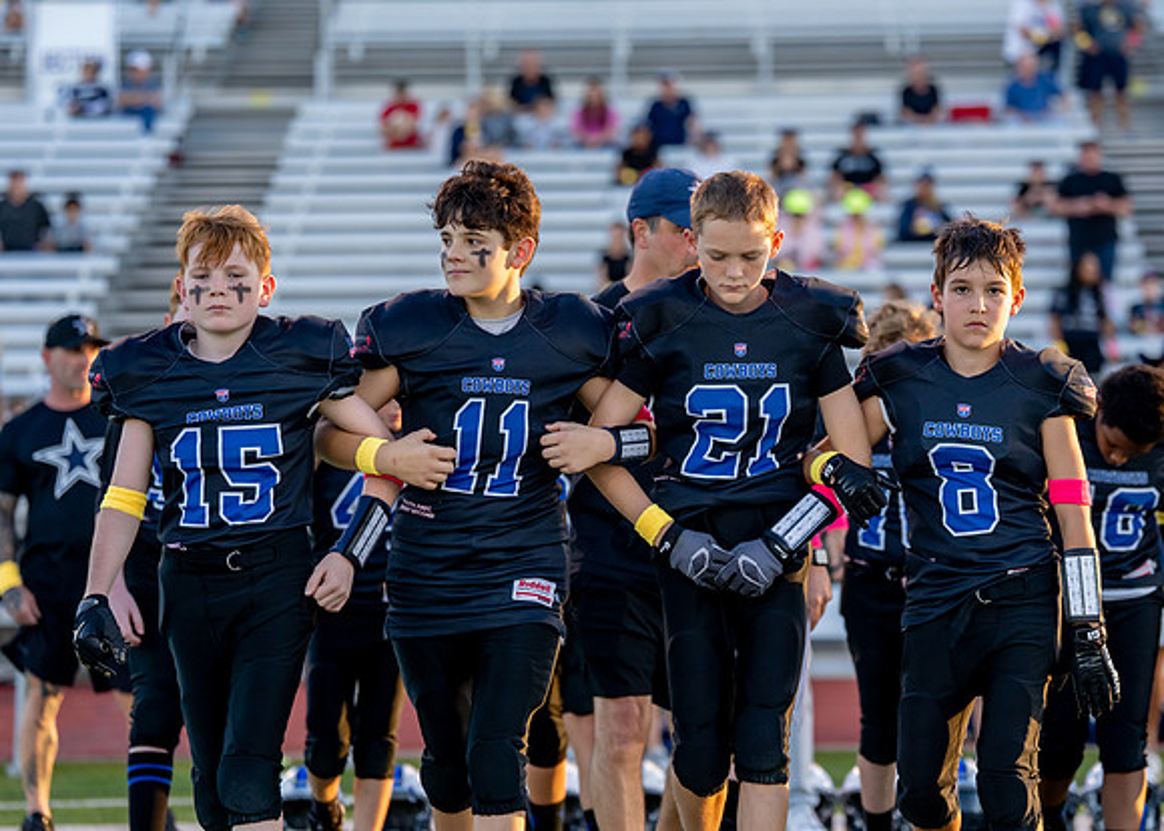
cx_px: 648
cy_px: 380
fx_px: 4346
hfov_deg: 15.3
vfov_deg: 10.9
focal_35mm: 131
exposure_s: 1/640
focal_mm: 111
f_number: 2.8
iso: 320
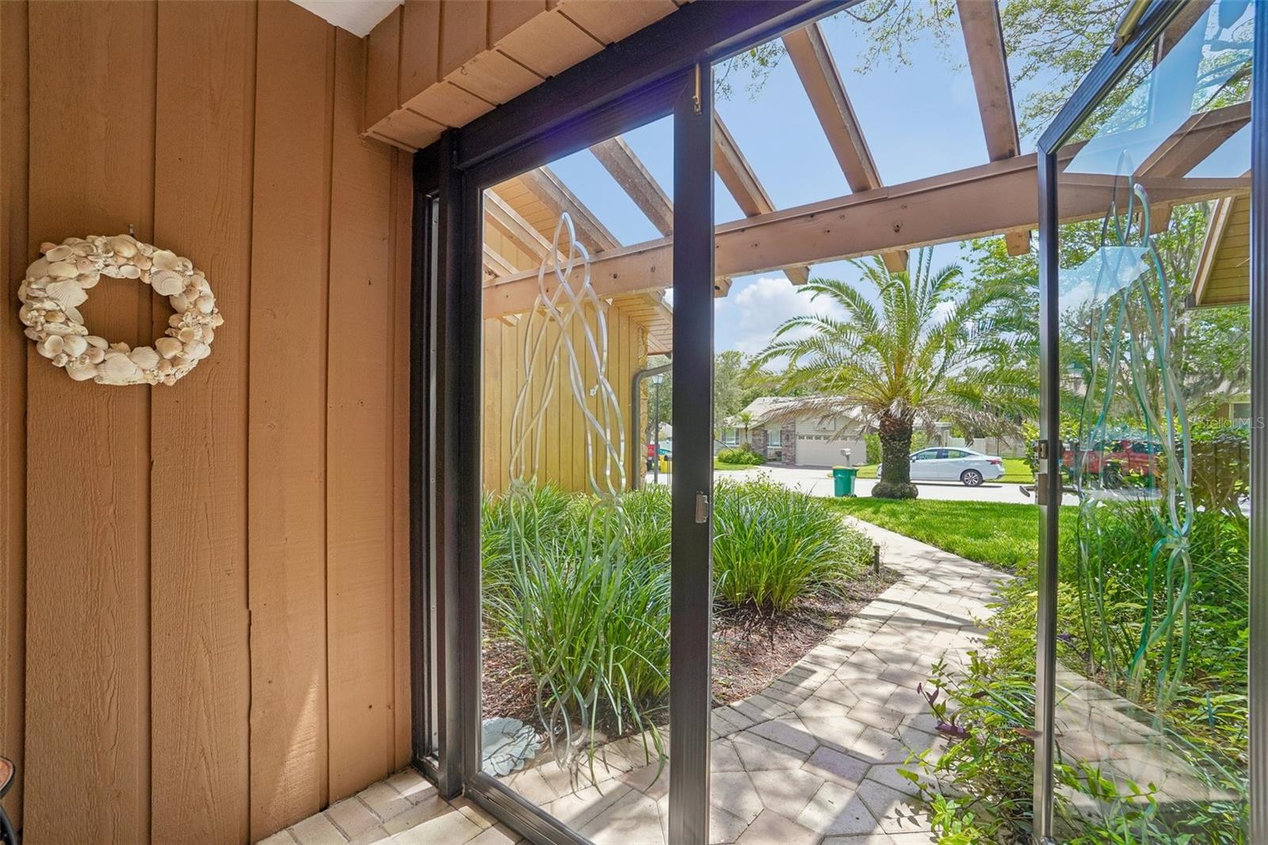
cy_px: 422
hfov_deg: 100.4
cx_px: 634
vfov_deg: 77.3
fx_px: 528
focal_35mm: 15
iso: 100
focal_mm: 10
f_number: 8
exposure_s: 1/45
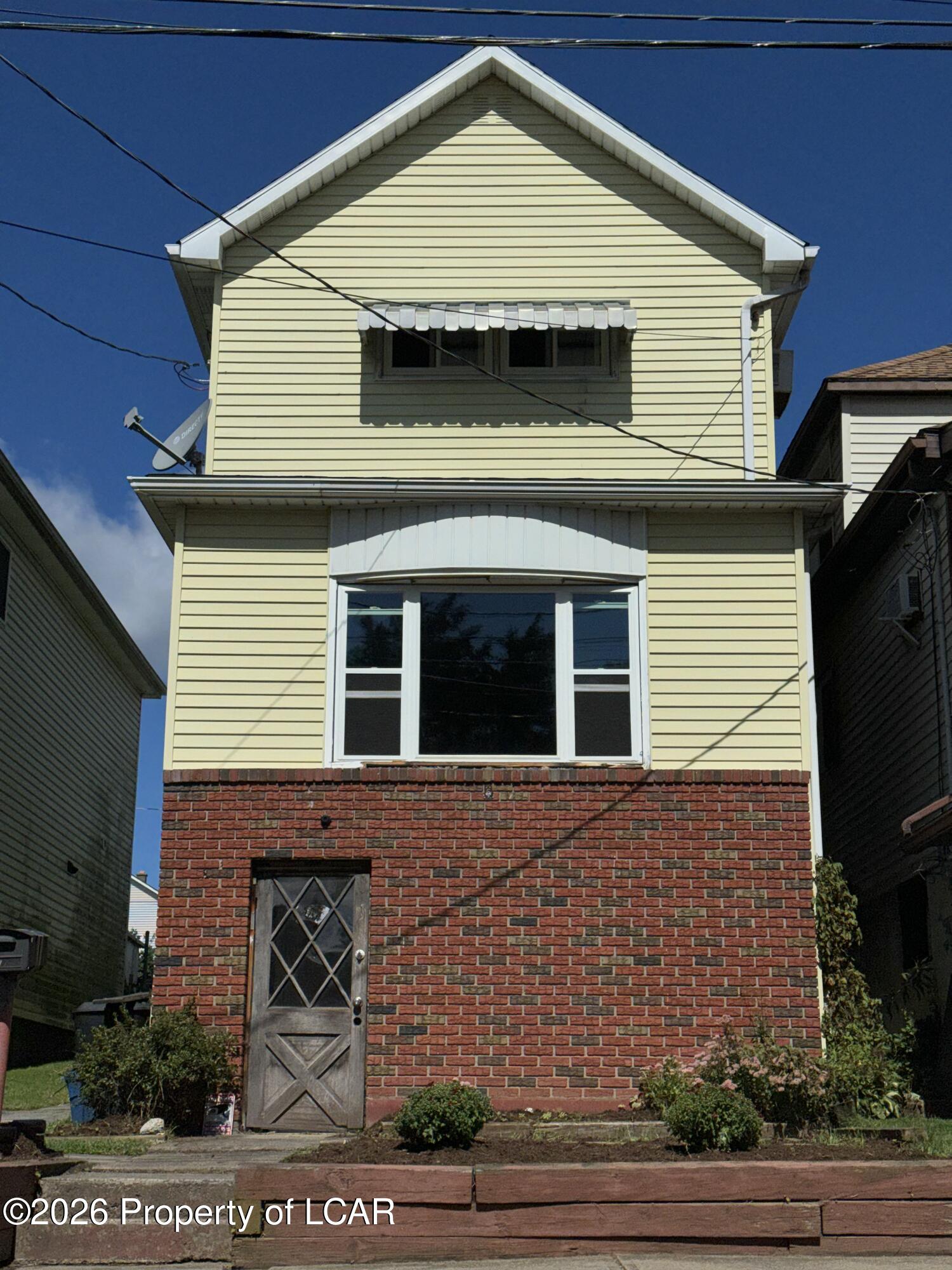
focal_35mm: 48
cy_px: 635
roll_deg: +0.5
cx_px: 476
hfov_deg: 30.3
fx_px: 1760
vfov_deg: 39.7
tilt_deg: +14.8
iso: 50
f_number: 1.78
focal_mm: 6.76
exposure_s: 1/50000
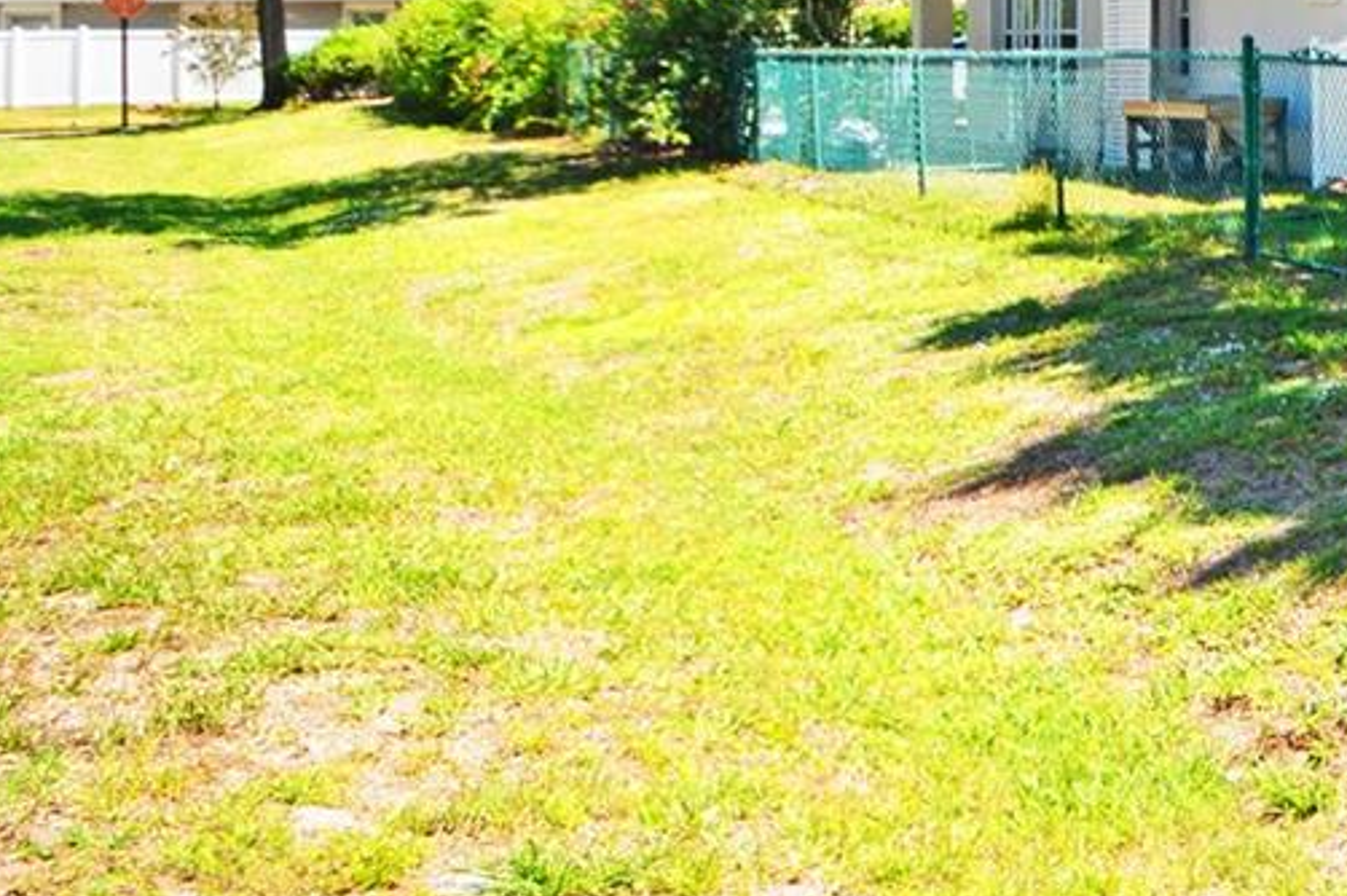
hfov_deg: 26.8
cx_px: 2026
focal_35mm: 53
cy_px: -21
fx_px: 1967
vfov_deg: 24.4
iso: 100
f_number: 5.6
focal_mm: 11
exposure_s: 1/200
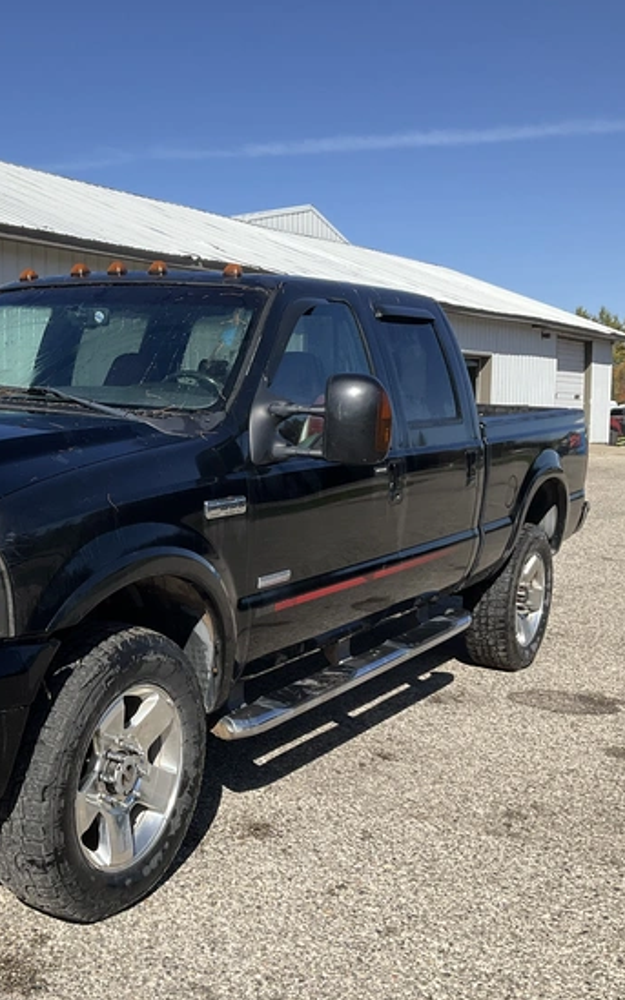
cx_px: 91
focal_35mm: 42
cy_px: 504
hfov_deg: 29.5
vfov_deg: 47.2
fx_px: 1145
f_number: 1.8
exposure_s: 1/2227
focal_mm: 3
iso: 25
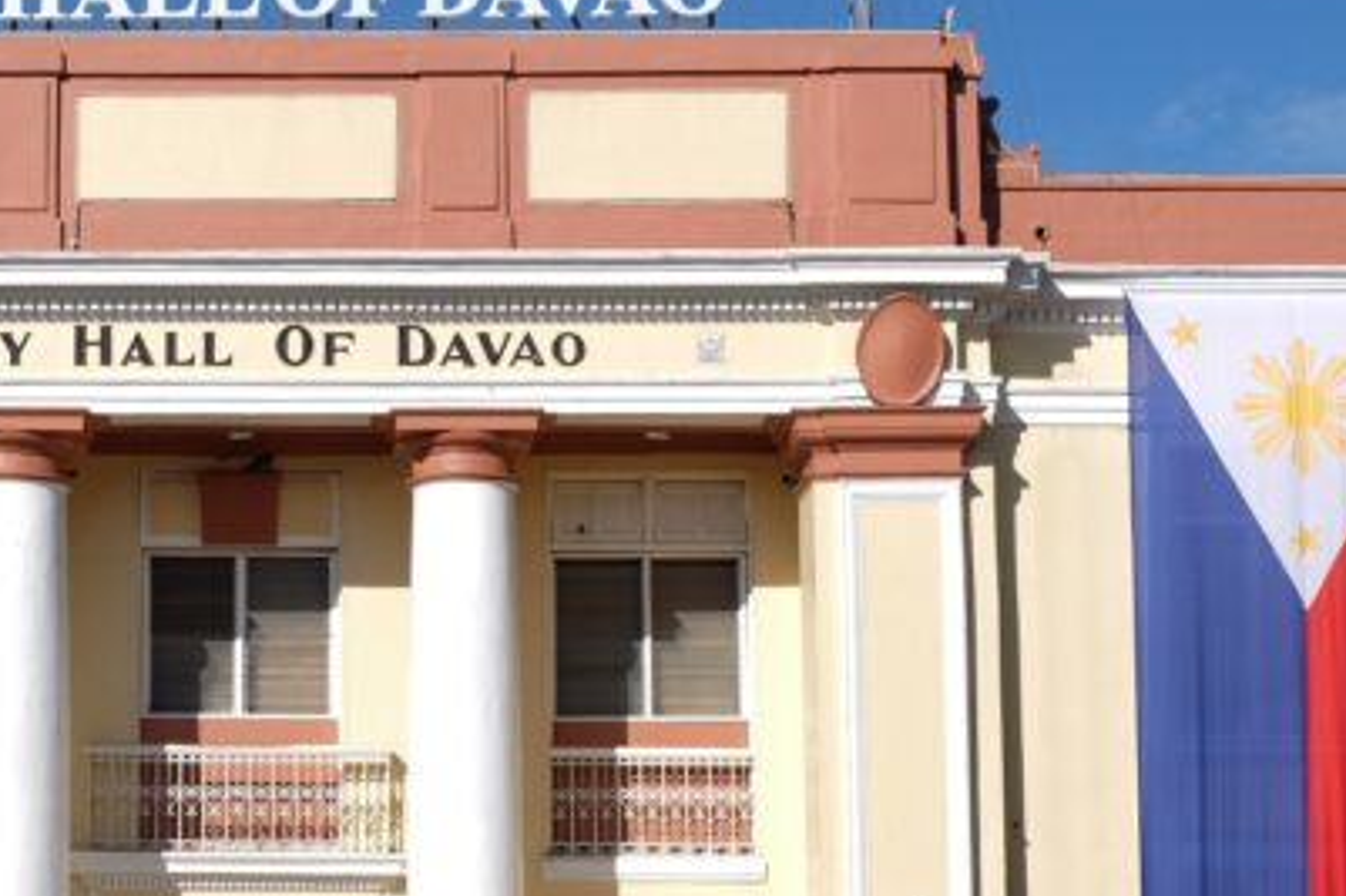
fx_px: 3588
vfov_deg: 14.2
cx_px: 201
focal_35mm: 96
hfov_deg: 20.9
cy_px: 614
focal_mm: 24.3
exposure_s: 1/200
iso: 100
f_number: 10
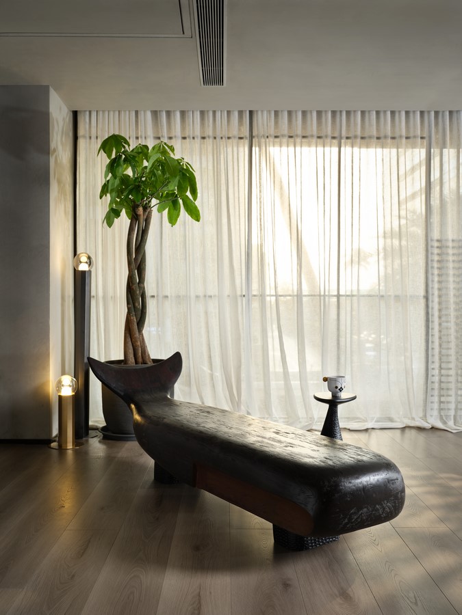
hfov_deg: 39.7
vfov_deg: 51.4
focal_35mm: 36
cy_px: 308
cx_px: 231
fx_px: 641
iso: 1000
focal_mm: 45
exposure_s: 1/125
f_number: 8
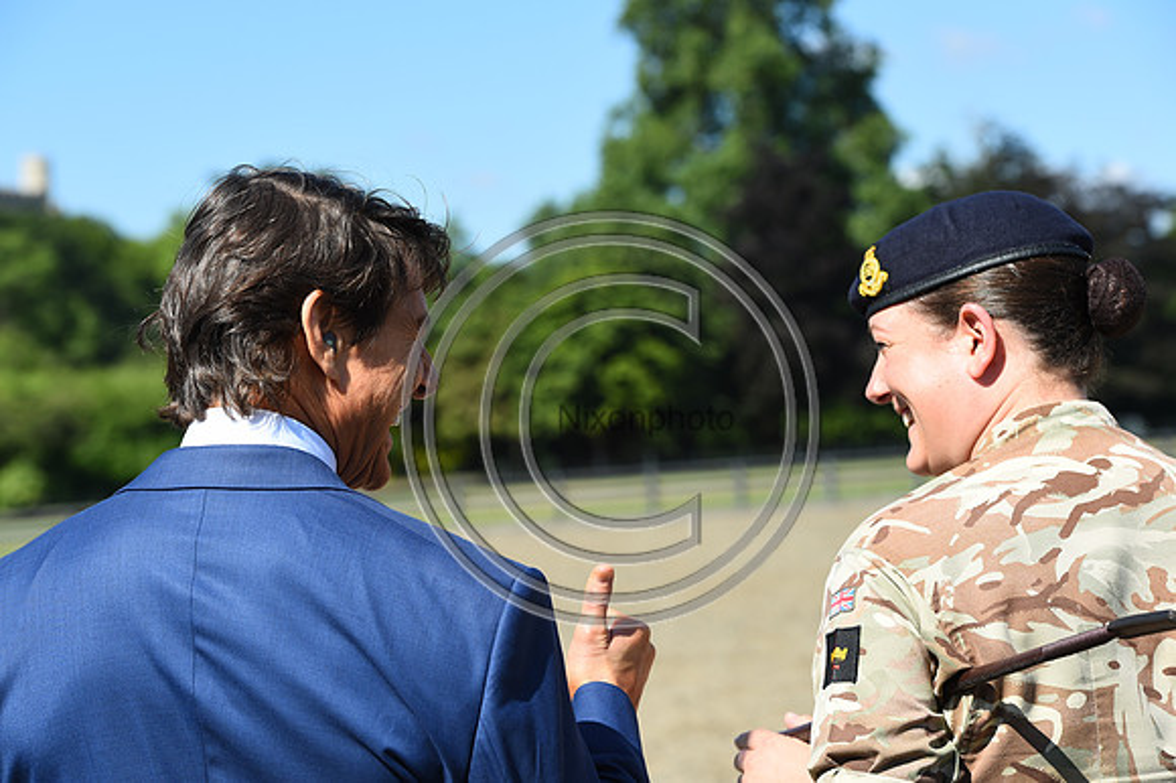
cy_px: 392
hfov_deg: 21.5
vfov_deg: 14.4
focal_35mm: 95
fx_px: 3101
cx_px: 588
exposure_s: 1/1250
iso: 360
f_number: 6.3
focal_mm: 95
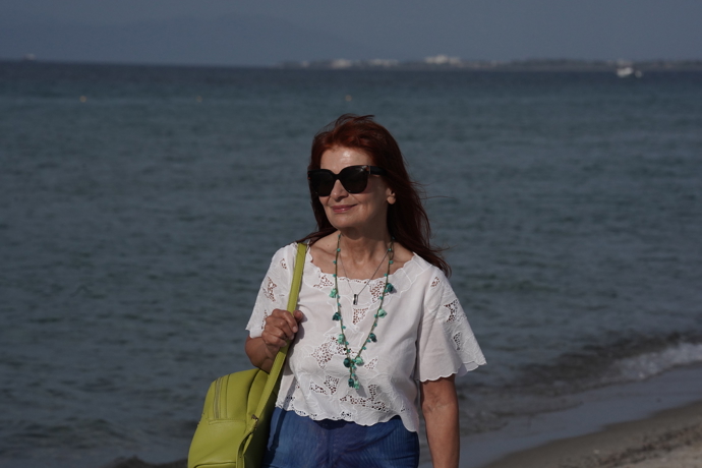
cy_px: 234
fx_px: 3900
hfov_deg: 10.3
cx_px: 351
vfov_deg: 6.9
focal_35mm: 200
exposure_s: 1/5000
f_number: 13
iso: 2000
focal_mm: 200
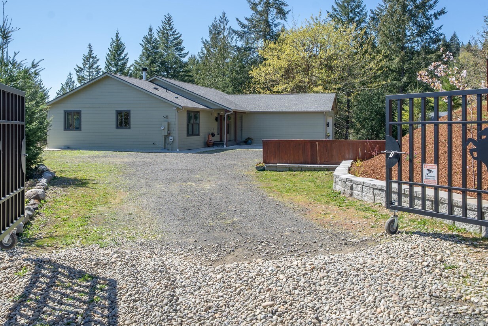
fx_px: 447
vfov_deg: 39.7
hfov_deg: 57.2
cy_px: 121
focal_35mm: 33
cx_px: 247
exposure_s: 1/160
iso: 100
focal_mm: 24
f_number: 7.1
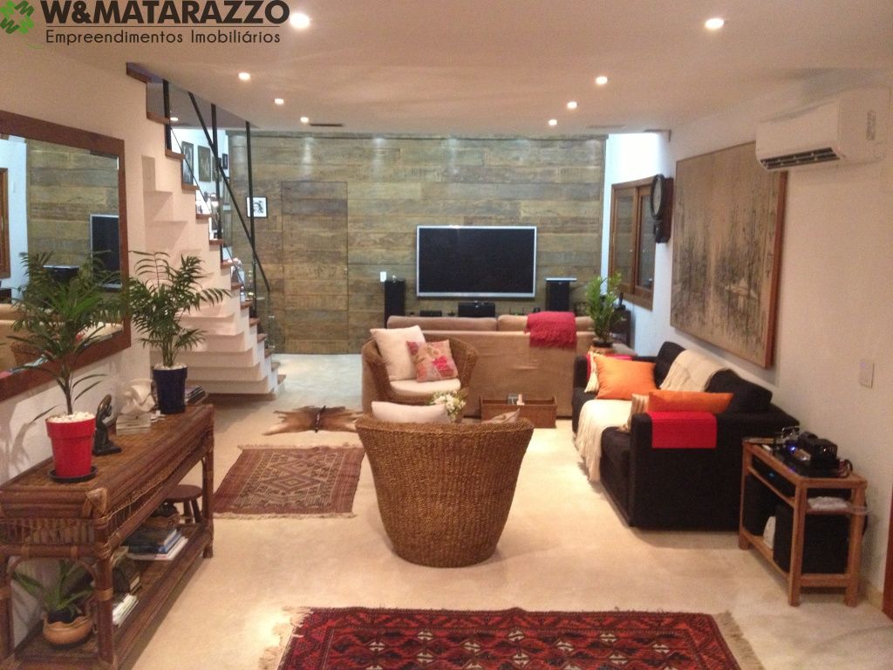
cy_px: 335
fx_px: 903
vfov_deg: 40.7
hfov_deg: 52.6
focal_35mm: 35
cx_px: 446
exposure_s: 1/17
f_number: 2.4
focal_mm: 4.28
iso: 400
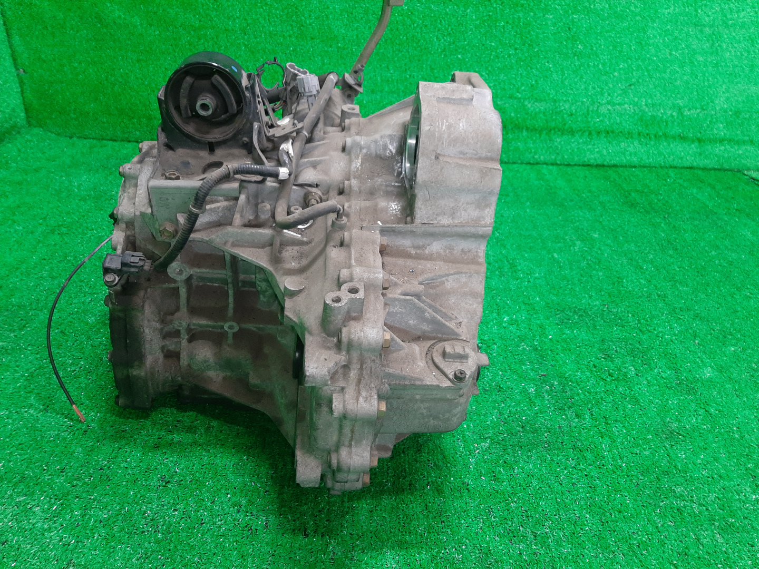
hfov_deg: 67.3
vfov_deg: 53.1
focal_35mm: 26
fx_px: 570
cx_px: 380
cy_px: 284
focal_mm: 3.93
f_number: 1.7
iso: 162
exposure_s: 1/50
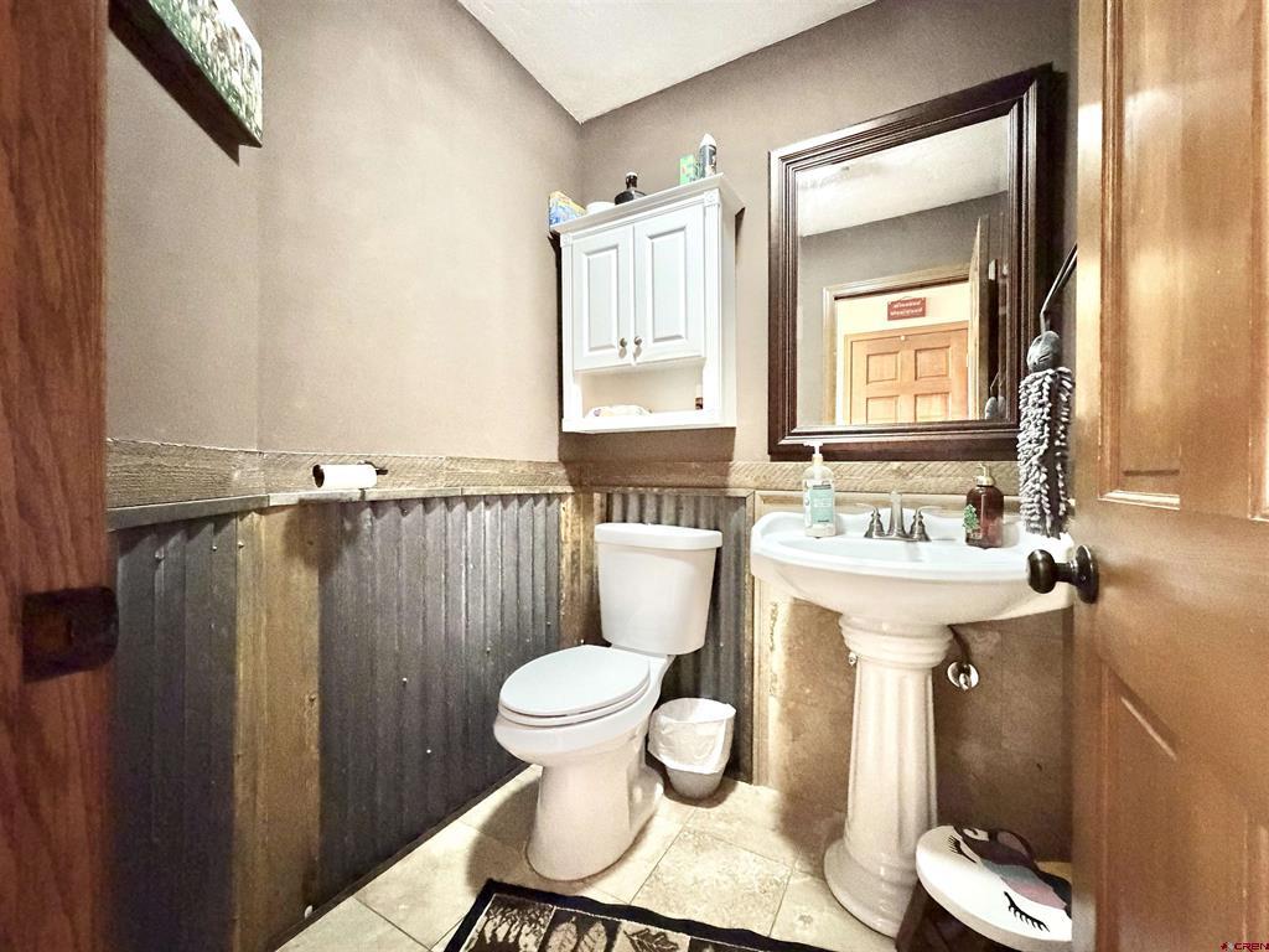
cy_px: 476
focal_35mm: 14
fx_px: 513
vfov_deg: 85.7
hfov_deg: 102.1
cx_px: 634
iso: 1600
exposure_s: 1/40
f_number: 2.2
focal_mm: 2.22
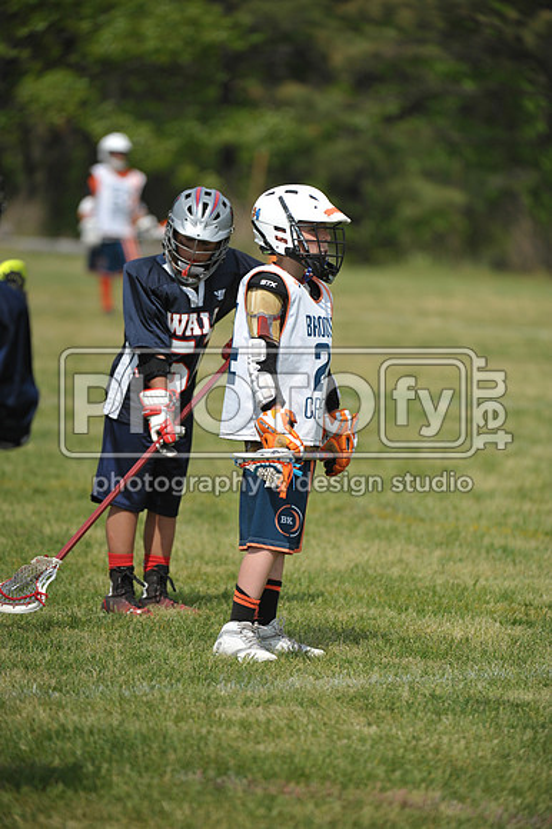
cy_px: 414
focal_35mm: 250
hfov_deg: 5.5
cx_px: 276
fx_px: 5756
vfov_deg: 8.2
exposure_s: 1/6400
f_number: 4
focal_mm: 250
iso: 640
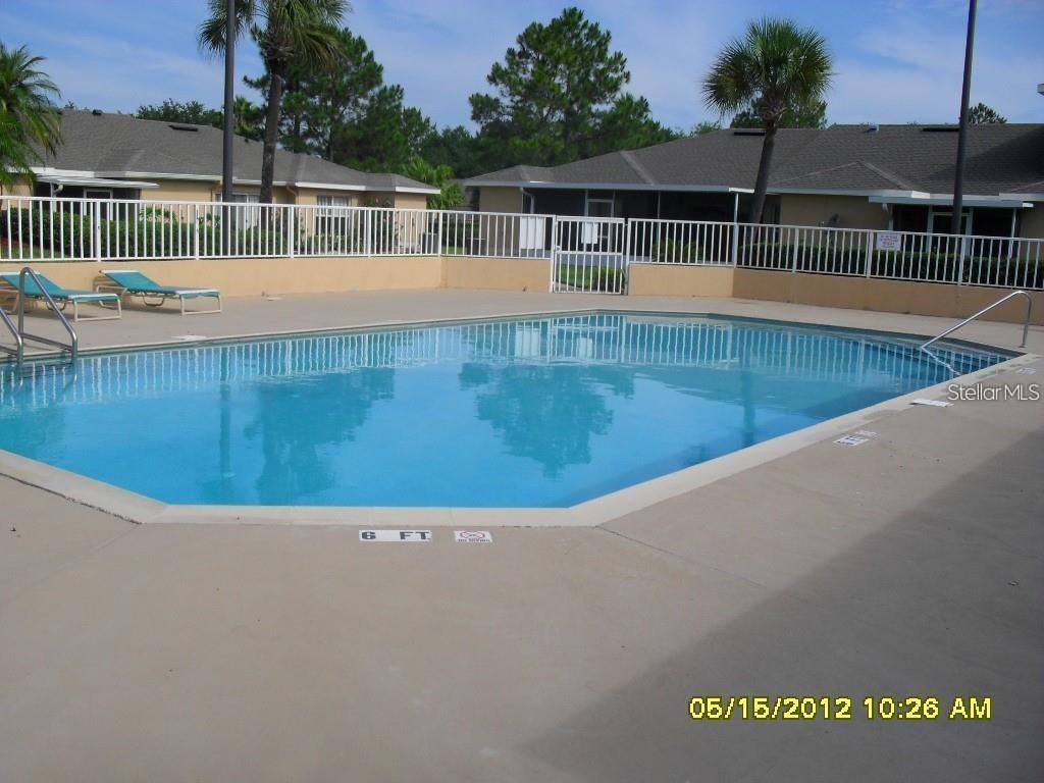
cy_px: 392
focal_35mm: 35
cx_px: 522
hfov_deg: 52.6
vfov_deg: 40.7
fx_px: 1056
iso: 100
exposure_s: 1/250
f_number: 8.4
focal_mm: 6.3
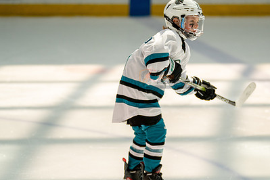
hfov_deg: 8.0
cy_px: 78
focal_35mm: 256
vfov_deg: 5.4
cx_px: 168
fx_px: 1920
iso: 1600
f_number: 3.2
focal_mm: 176
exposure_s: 1/5000
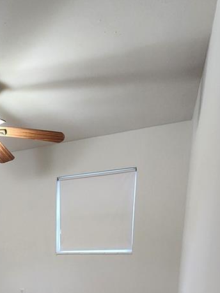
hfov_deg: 36.0
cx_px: -17
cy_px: 308
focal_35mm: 34
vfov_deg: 44.0
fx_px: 288
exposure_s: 1/30
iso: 400
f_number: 2.2
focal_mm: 2.2
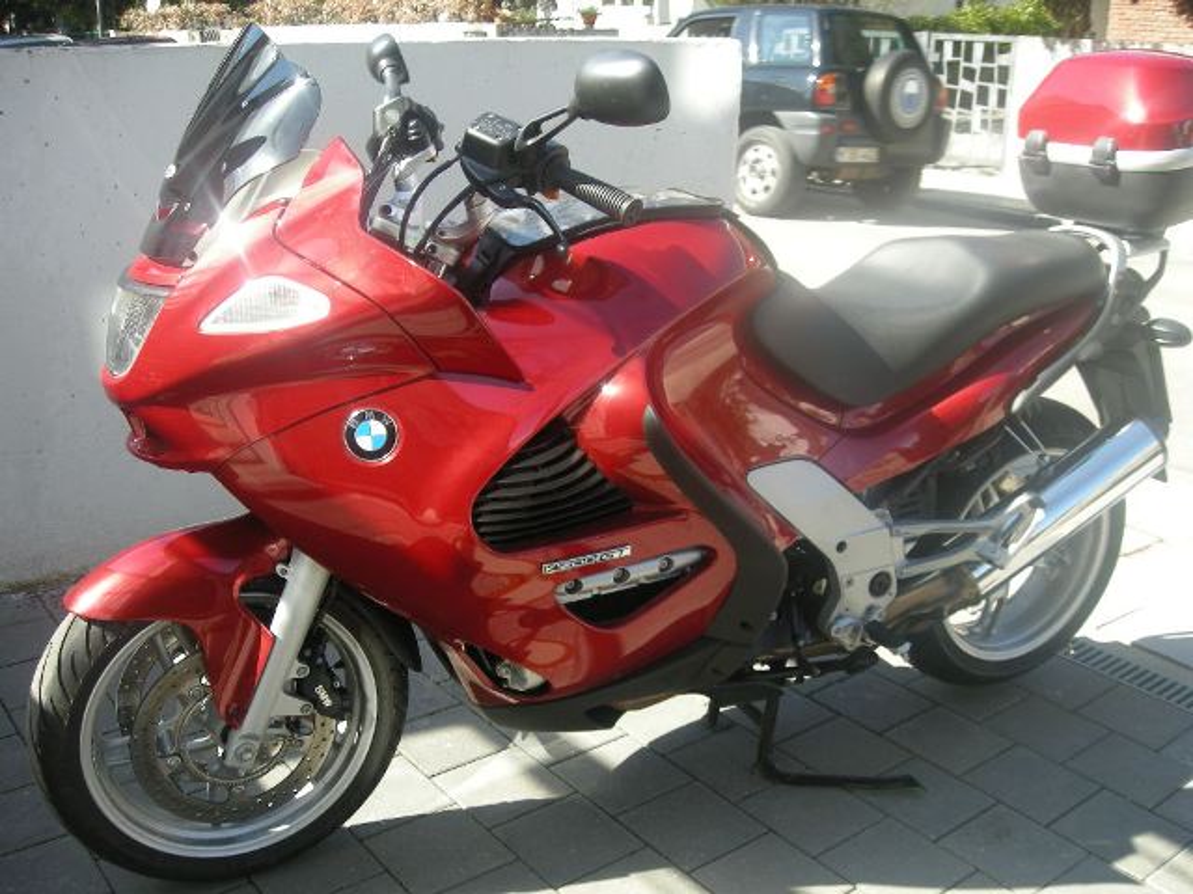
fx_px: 1206
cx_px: 596
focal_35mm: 35
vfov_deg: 40.7
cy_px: 447
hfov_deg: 52.6
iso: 50
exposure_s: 1/177
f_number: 2.8
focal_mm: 5.7
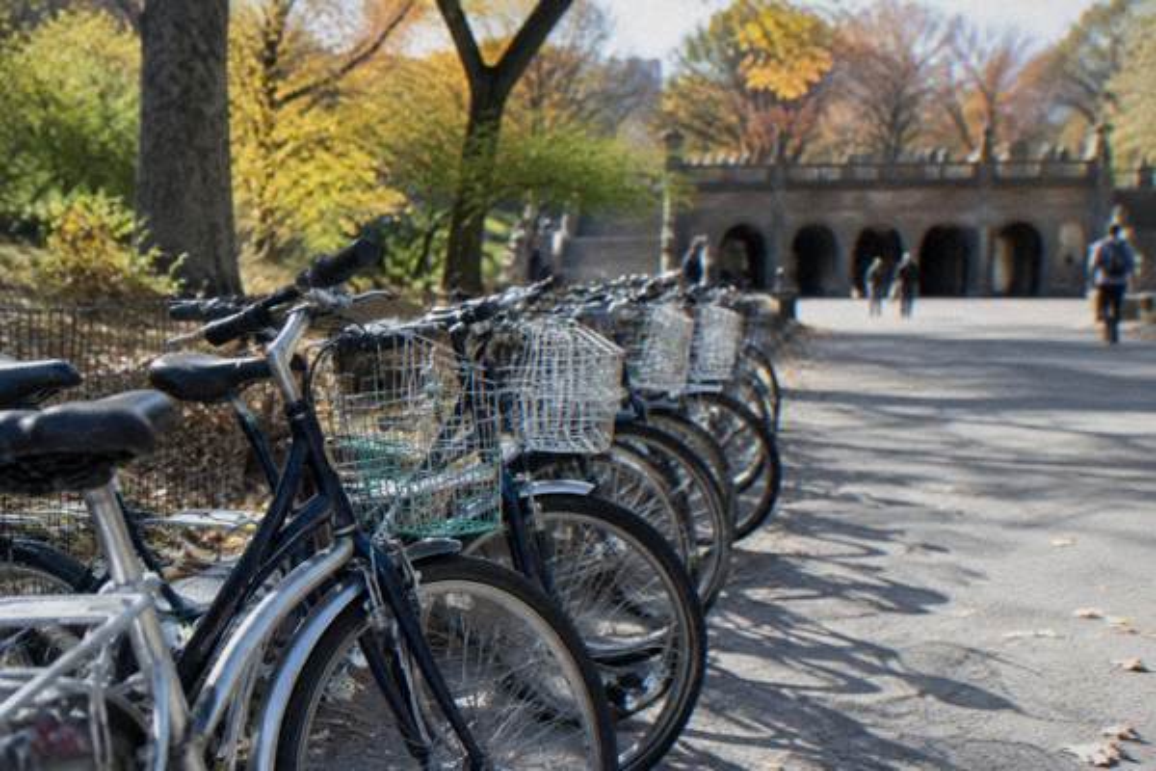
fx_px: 1124
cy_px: 386
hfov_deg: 54.4
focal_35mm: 35
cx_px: 578
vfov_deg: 37.9
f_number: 5
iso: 3200
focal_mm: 35
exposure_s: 1/50
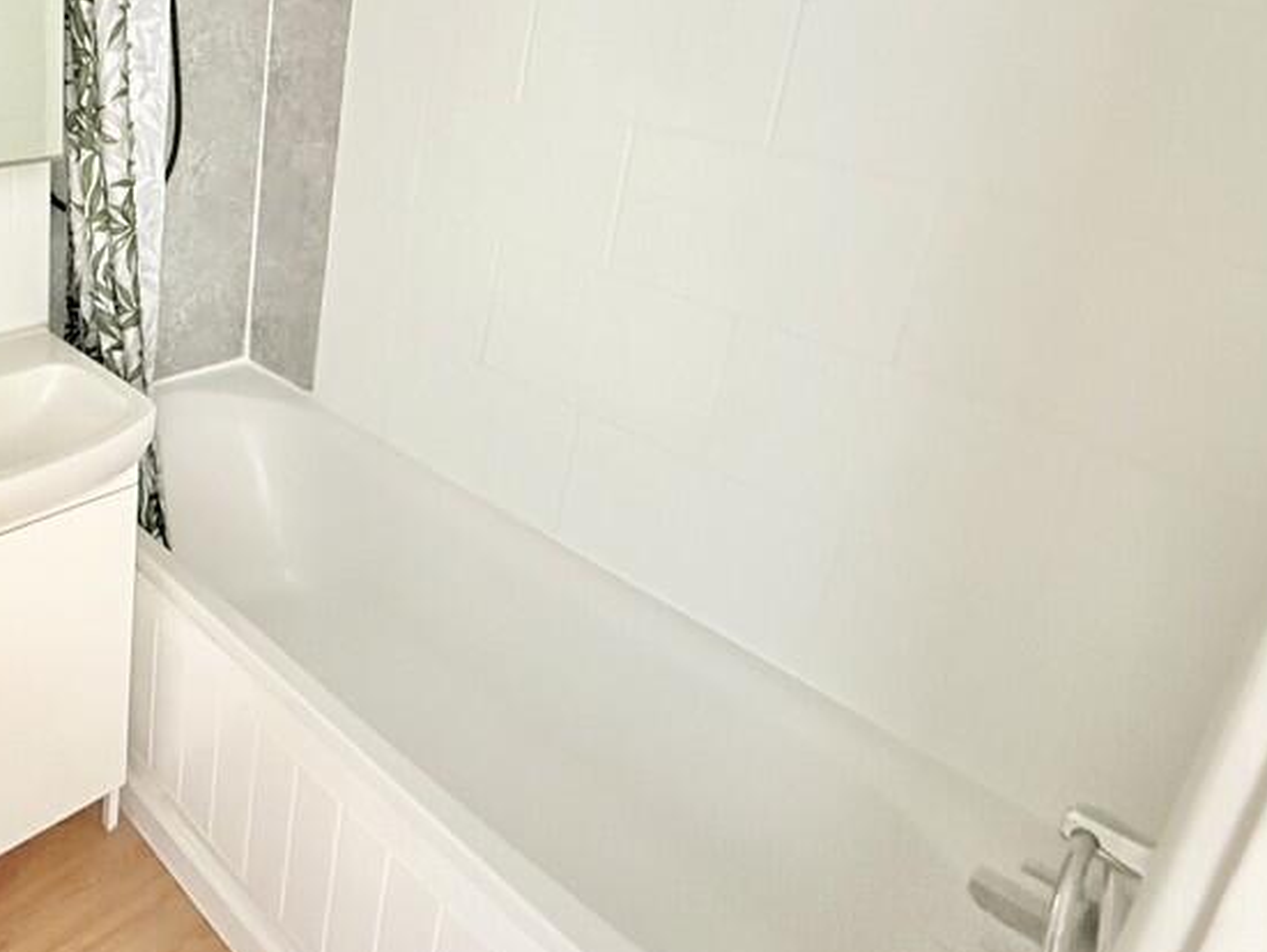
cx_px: 120
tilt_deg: -15.3
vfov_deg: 50.4
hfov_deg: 57.5
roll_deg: -0.1
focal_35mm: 26
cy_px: 214
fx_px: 952
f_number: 2.2
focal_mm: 2.22
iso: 1250
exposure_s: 1/54
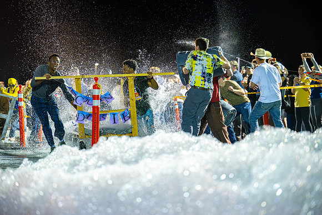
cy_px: 108
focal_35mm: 105
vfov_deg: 13.0
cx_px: 161
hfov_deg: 19.5
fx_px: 939
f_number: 2.8
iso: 6400
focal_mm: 105
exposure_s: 1/800
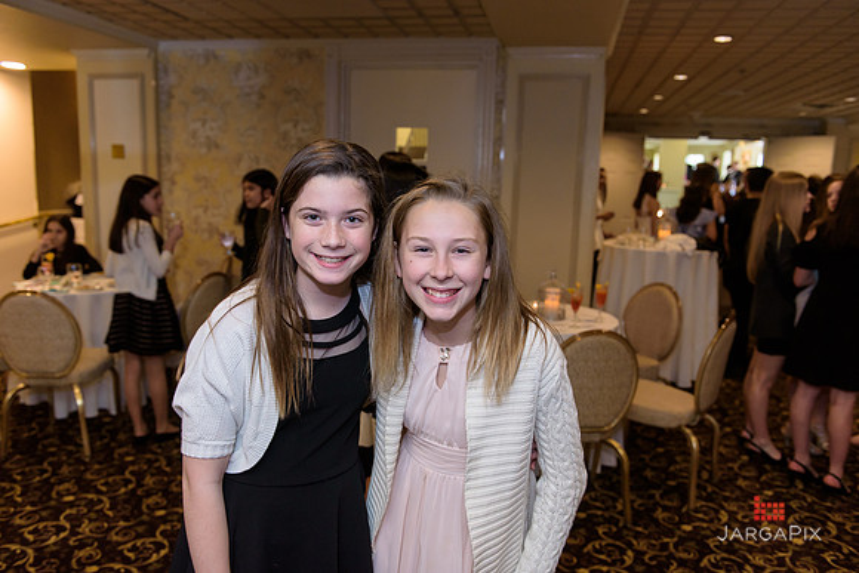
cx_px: 430
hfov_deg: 63.6
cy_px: 286
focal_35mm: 29
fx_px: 692
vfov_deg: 45.0
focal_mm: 29
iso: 1600
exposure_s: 1/125
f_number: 3.2
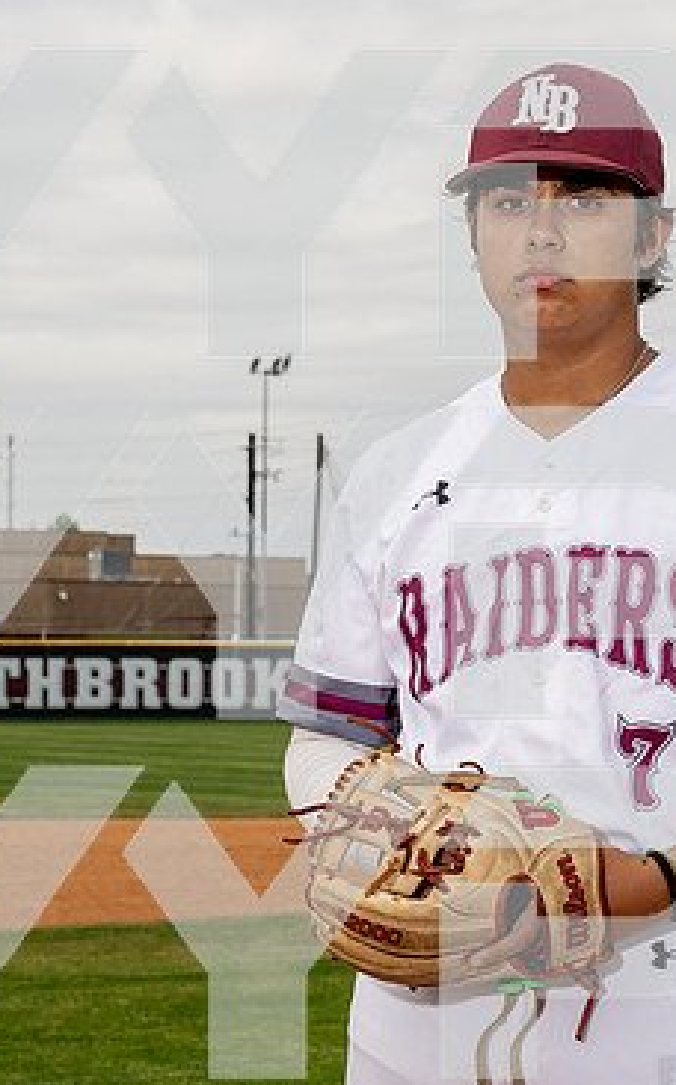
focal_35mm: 110
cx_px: 391
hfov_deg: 11.9
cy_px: 565
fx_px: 3250
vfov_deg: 19.0
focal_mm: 68
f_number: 10
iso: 100
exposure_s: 1/250
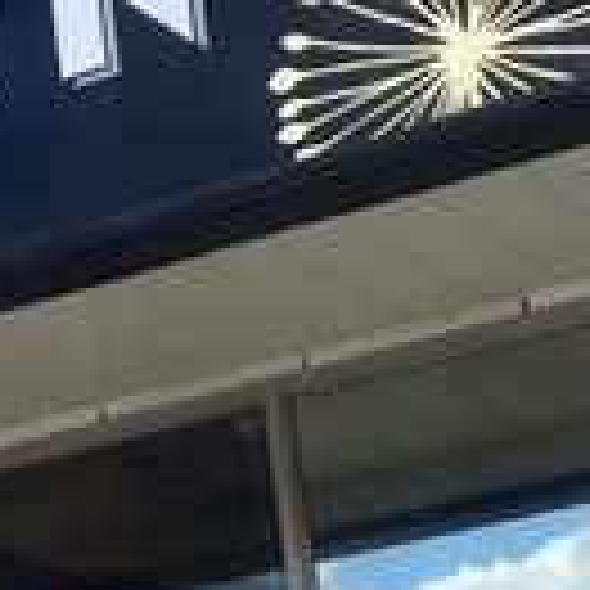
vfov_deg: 13.9
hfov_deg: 13.9
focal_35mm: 125
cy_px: 432
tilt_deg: +13.4
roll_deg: +6.7
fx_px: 2410
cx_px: 194
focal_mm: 4.15
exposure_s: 1/1148
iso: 25
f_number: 2.2
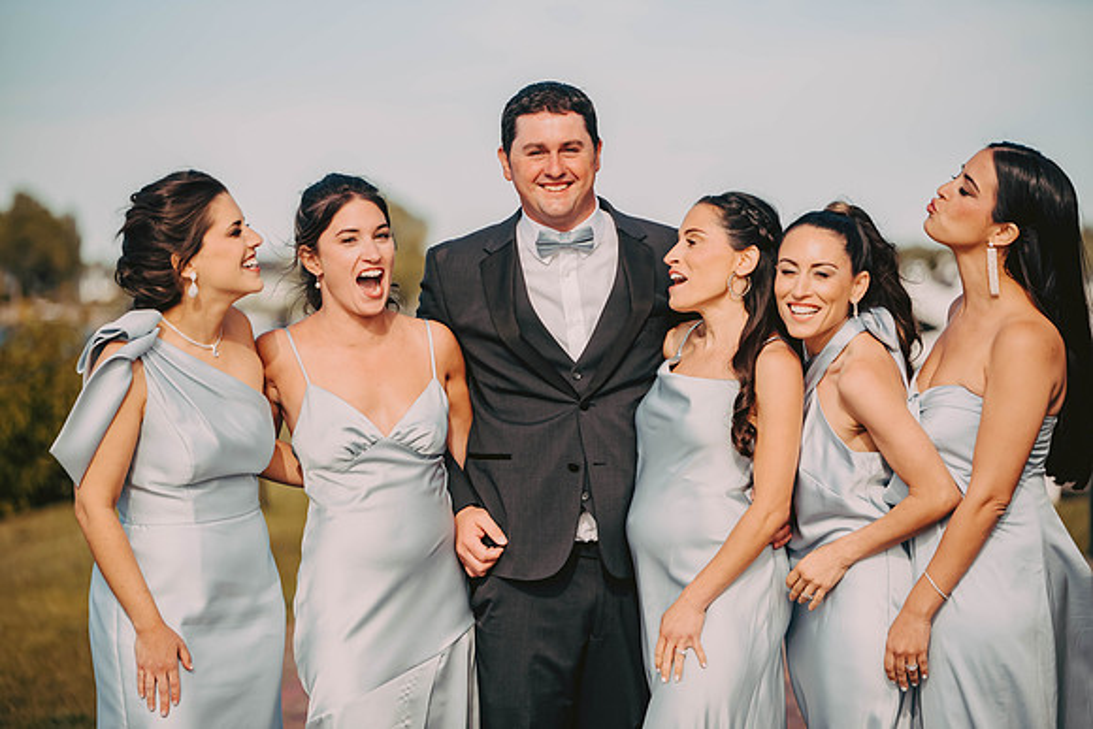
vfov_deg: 10.6
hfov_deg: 15.8
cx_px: 546
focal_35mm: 130
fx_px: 3948
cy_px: 364
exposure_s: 1/4000
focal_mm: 130
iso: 500
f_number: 2.8
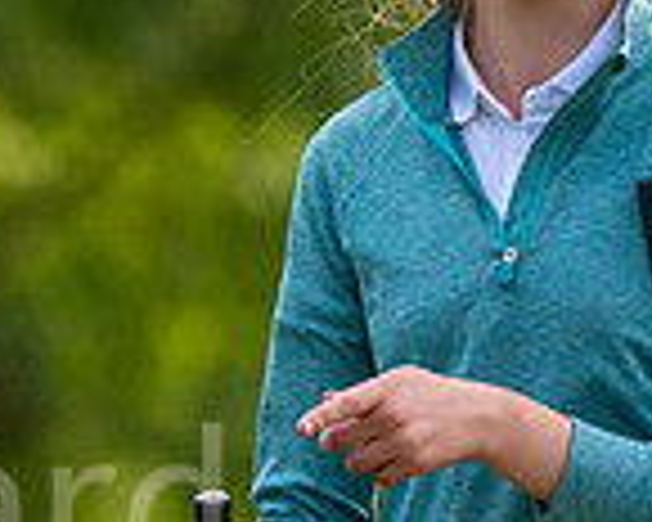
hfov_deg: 1.0
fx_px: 38014
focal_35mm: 1970
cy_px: 437
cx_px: -559
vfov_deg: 0.8
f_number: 4
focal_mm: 300
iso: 200
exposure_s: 1/1600
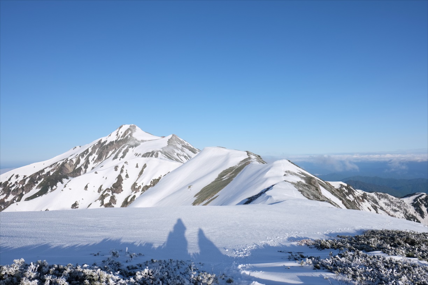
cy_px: 142
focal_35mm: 24
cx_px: 214
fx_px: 285
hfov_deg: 73.7
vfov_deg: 53.1
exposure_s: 1/420
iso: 200
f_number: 7.1
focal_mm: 16
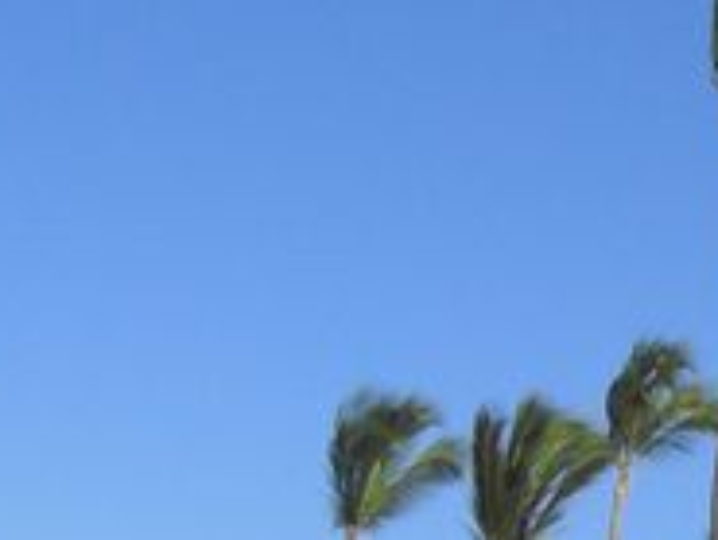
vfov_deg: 7.1
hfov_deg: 9.1
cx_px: 1188
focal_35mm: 210
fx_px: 4359
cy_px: 466
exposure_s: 1/160
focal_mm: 6.2
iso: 64
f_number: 8
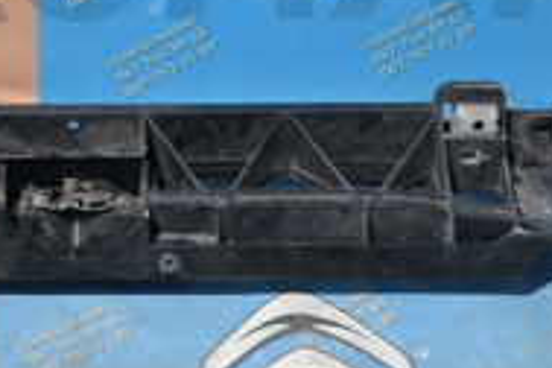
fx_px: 1789
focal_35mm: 117
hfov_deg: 17.2
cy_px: -53
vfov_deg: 11.5
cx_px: 9
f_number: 9
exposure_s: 1/320
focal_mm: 23
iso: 100
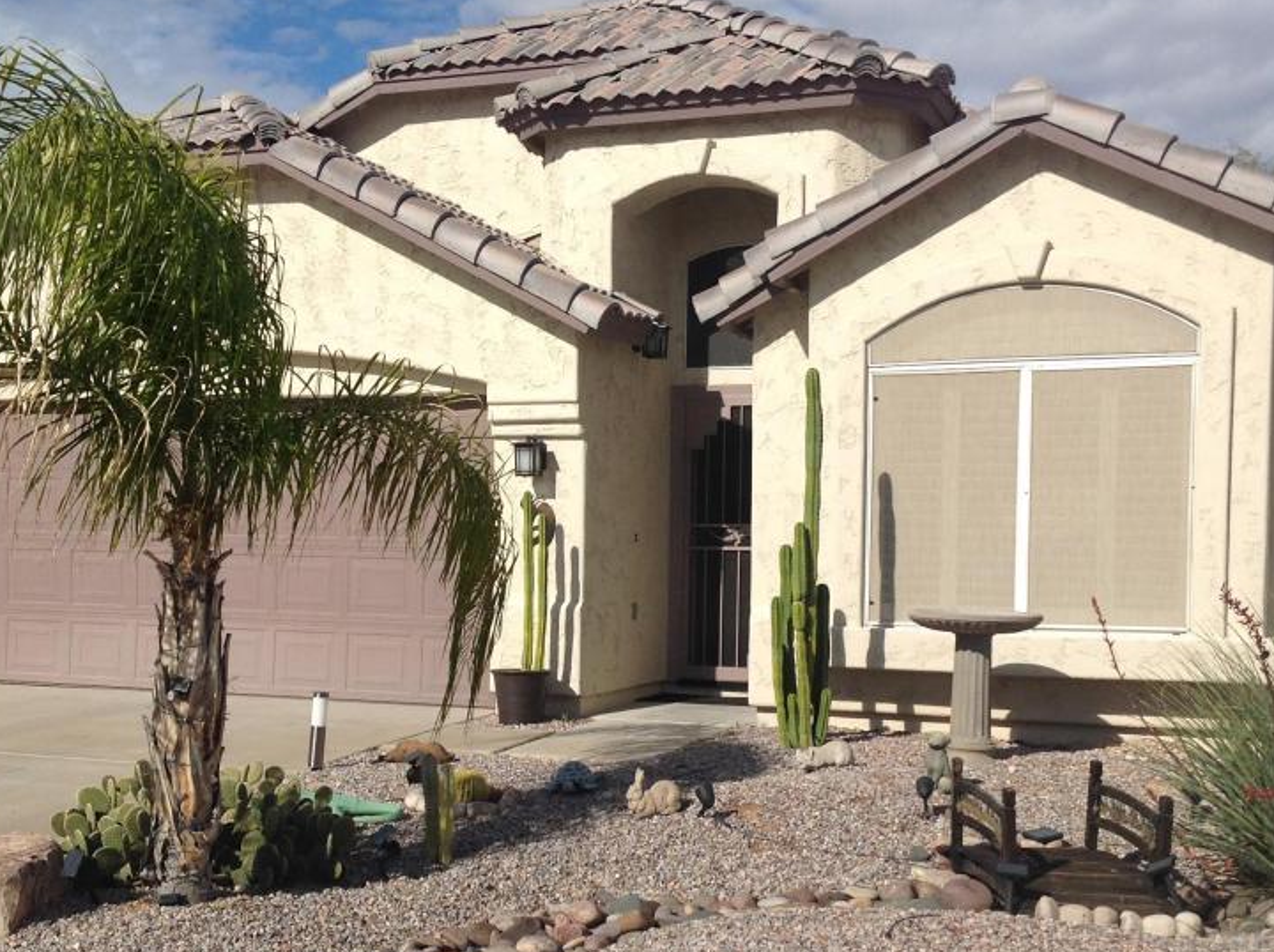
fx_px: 1838
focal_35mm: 50
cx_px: 633
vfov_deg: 28.9
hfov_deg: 38.2
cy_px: 605
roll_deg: -0.7
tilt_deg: -2.7
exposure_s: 1/3788
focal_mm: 4.28
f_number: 2.4
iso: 50
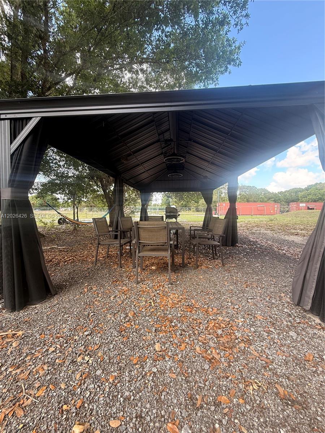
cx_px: 162
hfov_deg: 85.7
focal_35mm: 14
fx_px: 175
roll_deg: +0.4
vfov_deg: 102.1
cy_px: 216
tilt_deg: -1.3
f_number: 2.2
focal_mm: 2.22
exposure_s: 1/103
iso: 50
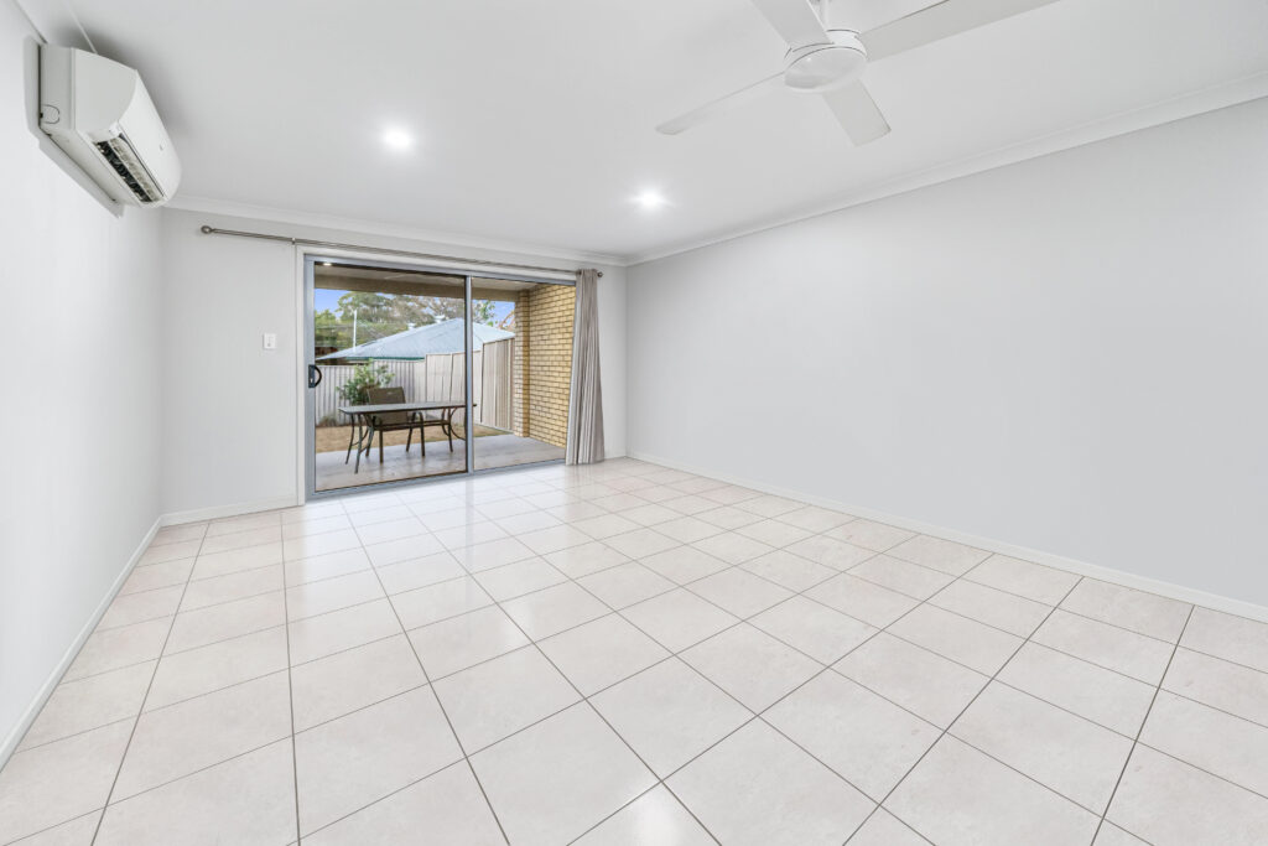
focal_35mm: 13
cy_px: 423
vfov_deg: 85.4
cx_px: 634
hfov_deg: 108.3
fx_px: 458
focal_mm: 13
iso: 800
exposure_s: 1/13
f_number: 7.1
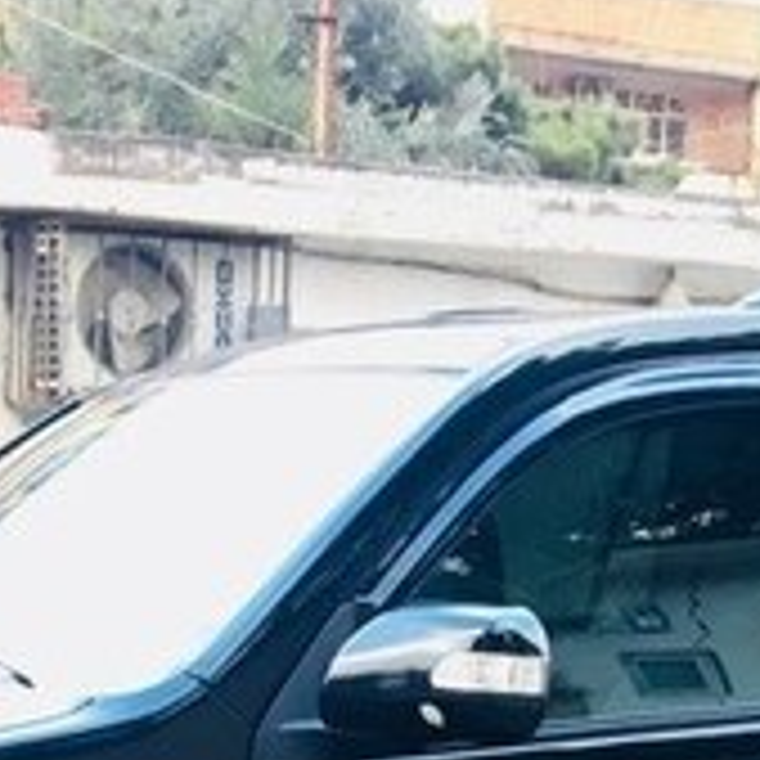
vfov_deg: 16.2
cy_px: 1077
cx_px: 256
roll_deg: -0.3
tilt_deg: -11.7
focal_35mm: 100
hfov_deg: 17.4
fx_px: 2484
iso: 25
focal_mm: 4.15
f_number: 2.2
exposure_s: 1/33
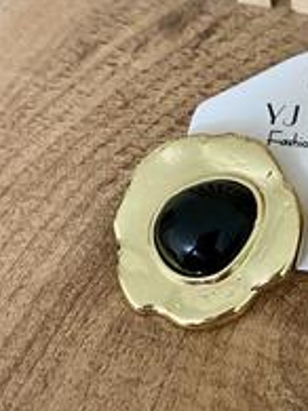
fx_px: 629
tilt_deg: -52.9
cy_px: 128
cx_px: 323
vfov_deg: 35.7
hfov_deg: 25.8
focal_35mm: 53
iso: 500
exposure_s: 1/25
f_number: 1.8
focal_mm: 4.25
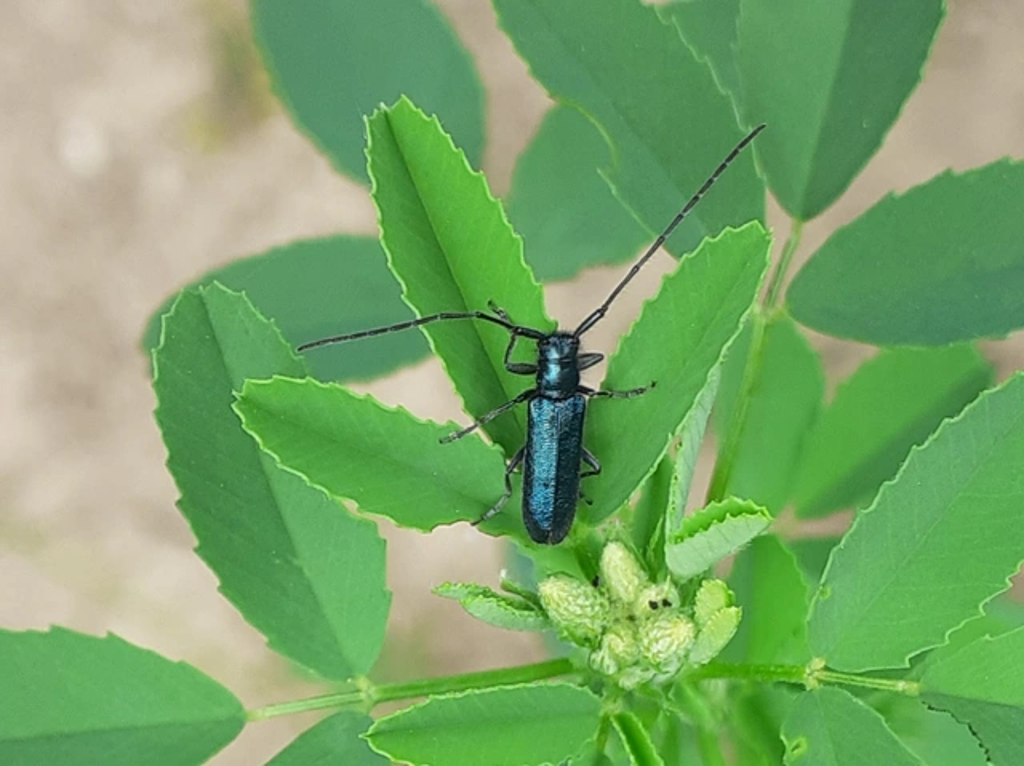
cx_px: 512
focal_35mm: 27
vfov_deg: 51.3
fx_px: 798
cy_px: 383
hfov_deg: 65.4
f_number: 1.9
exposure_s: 1/154
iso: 40
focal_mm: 3.6
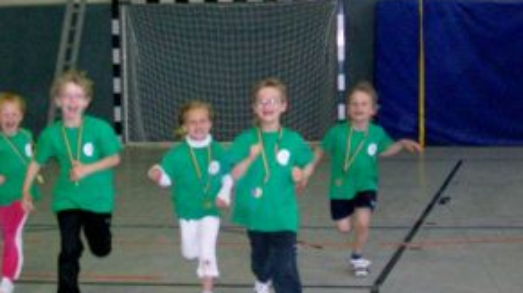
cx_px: 225
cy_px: 138
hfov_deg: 33.3
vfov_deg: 19.1
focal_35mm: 63
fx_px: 873
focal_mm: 7.6
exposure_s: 1/160
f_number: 3.1
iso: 200
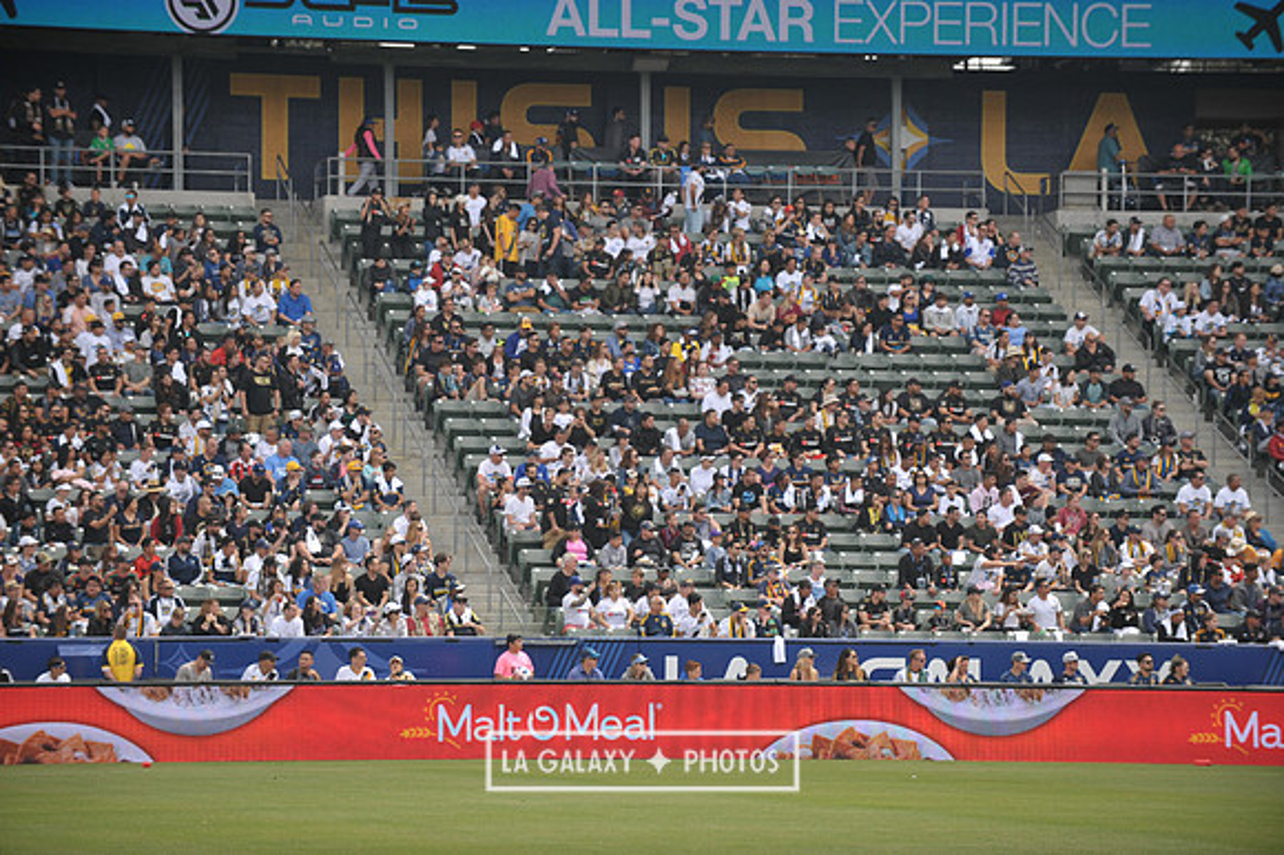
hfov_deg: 11.8
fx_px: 6238
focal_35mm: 175
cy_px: 428
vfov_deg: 7.8
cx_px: 642
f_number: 3.5
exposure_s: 1/2500
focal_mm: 175
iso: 320
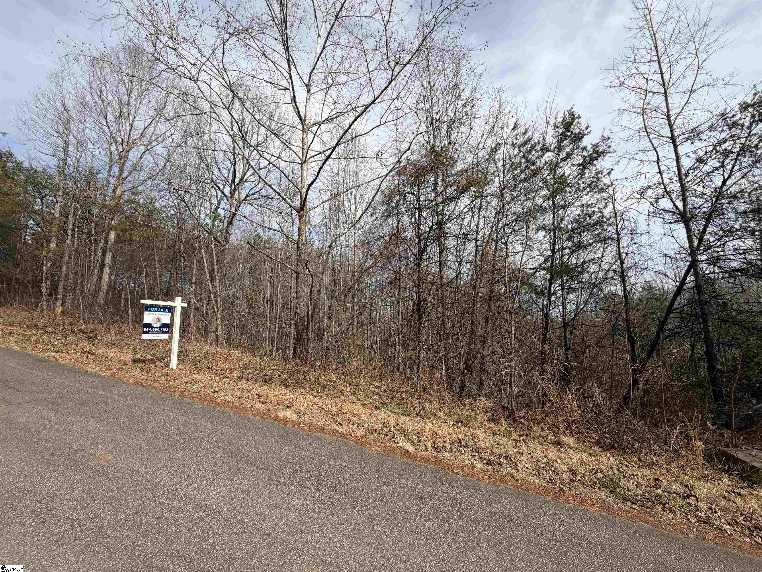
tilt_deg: +8.0
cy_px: 286
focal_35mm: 14
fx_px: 308
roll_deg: +2.8
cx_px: 381
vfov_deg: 85.7
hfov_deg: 102.1
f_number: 2.2
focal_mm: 2.22
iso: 25
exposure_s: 1/770
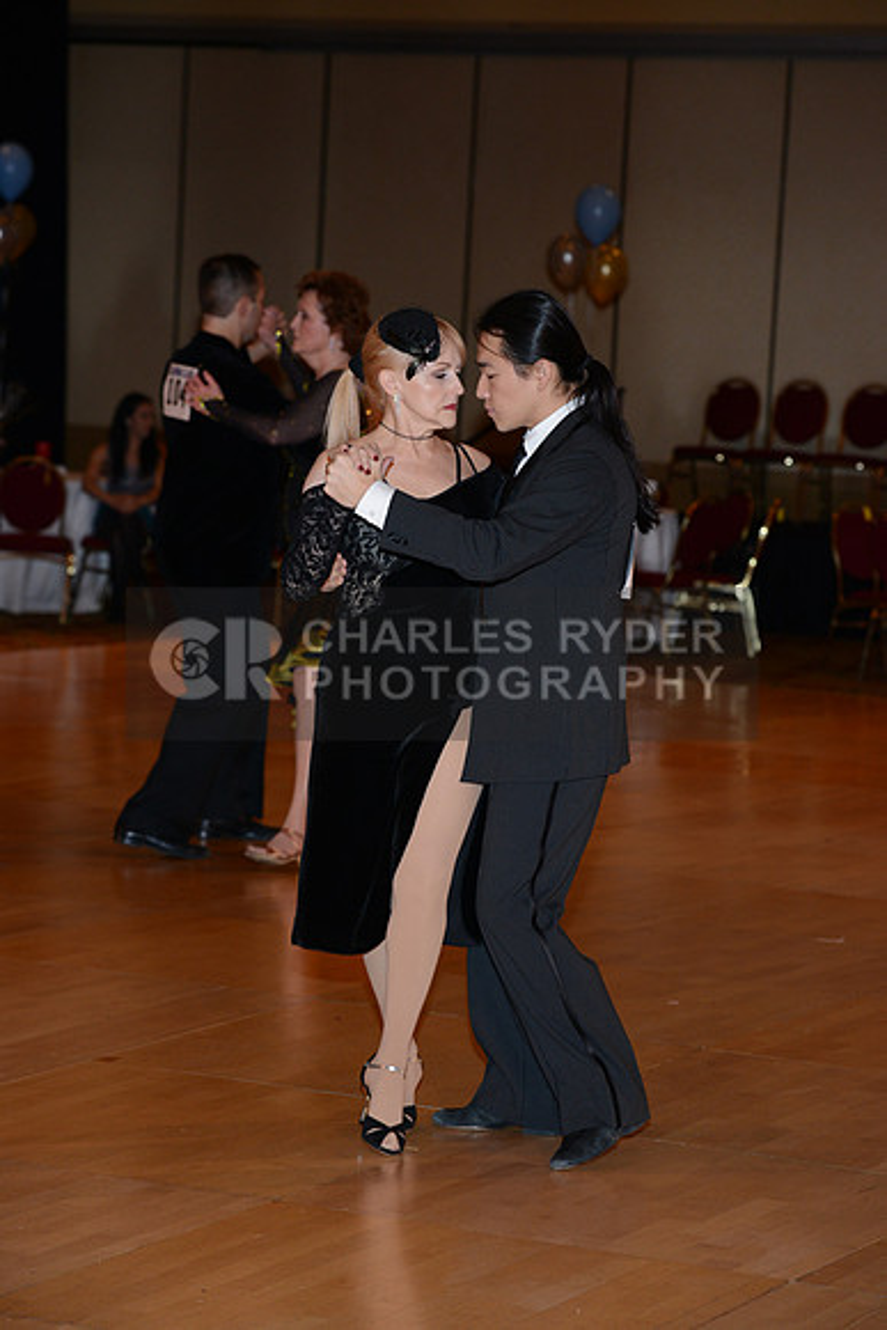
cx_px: 444
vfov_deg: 18.3
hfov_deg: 12.2
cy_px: 665
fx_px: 4137
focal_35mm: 112
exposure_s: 1/200
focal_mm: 112
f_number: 5.6
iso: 1250
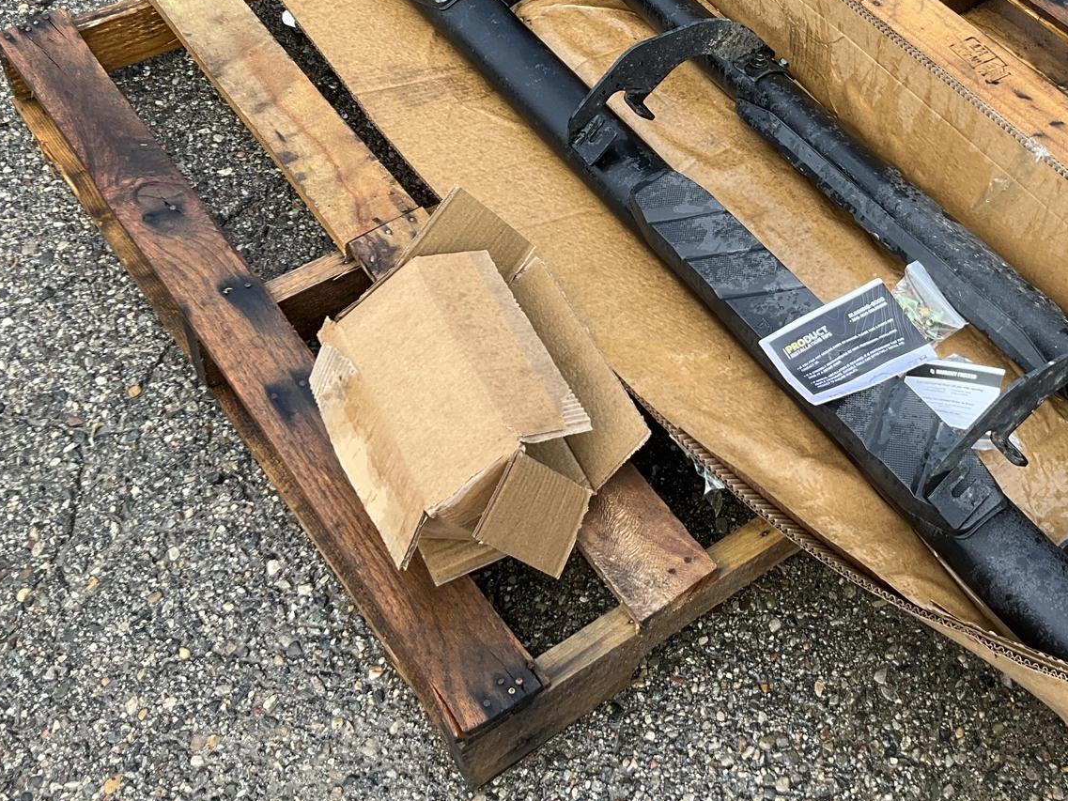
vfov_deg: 27.8
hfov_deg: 37.0
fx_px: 1574
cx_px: 732
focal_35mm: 51
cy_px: 120
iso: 20
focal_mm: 3
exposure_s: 1/134
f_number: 1.8
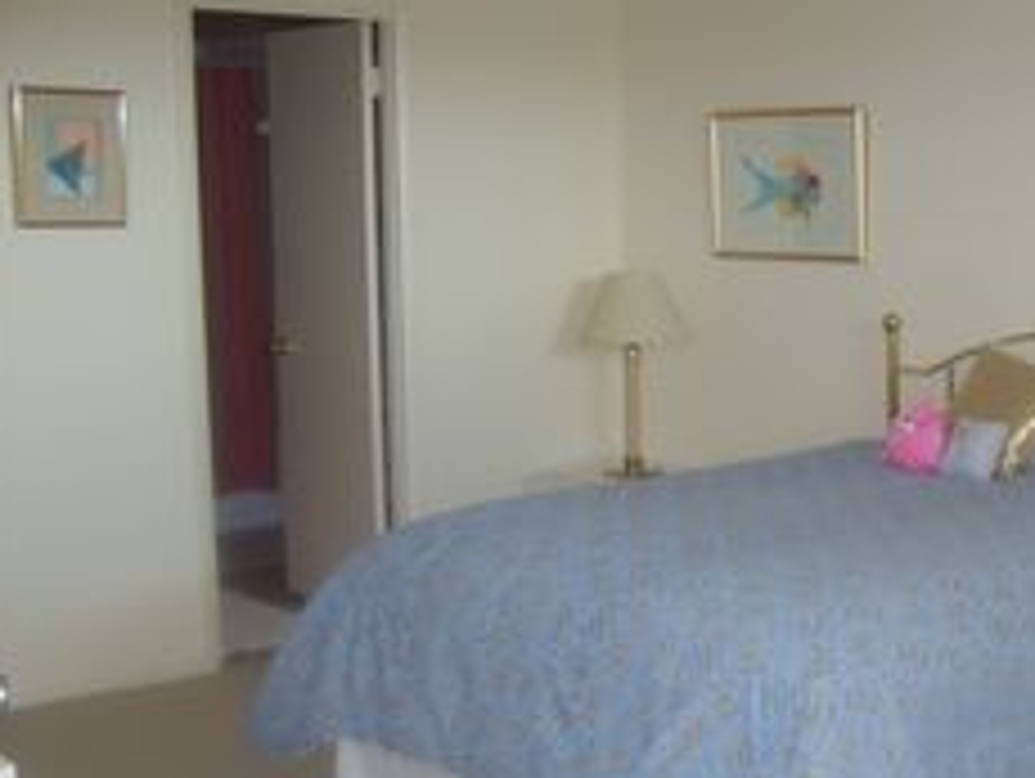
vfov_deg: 25.9
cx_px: 810
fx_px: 1676
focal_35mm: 56
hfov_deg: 33.4
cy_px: 544
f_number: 2.8
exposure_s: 1/45
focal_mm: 5.8
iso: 113
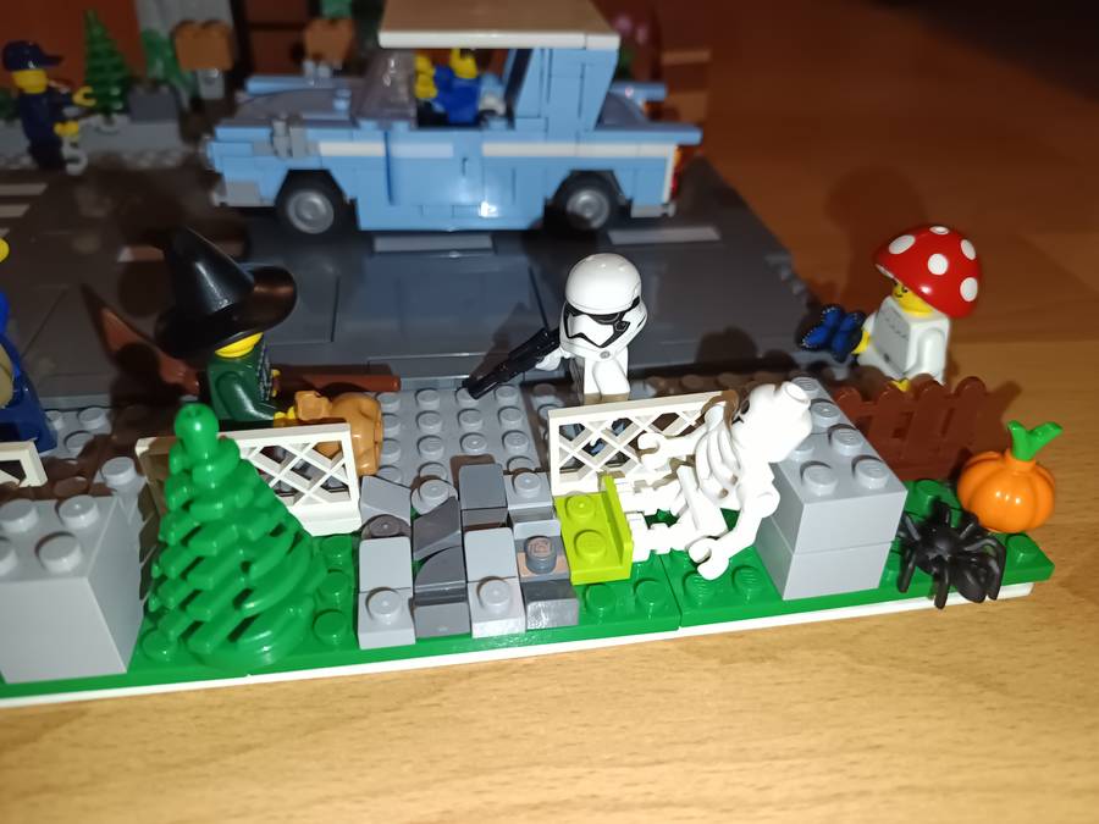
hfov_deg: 71.6
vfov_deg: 56.8
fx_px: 762
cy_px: 412
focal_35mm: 24
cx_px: 550
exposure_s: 1/50
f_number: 1.7
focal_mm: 5.31
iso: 520
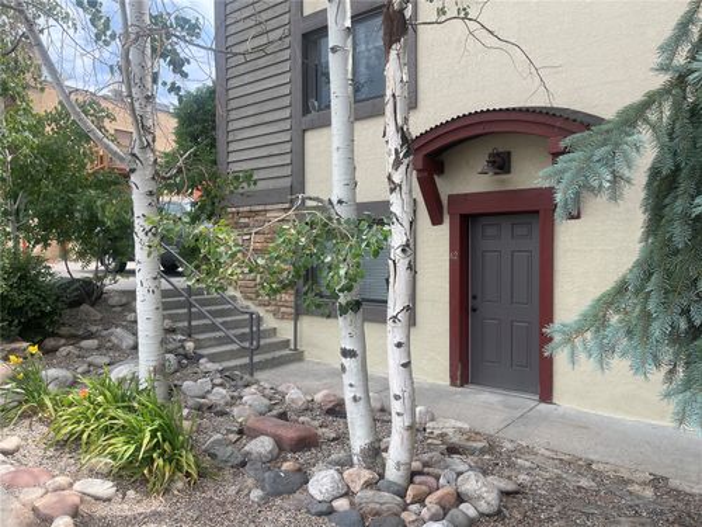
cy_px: 264
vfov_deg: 54.9
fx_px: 507
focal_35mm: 25
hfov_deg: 69.4
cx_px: 351
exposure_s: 1/1164
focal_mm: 5.1
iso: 32
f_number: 1.6
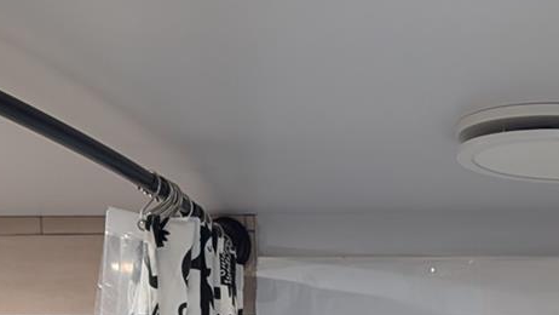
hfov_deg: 23.5
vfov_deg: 11.7
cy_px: 726
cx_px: 551
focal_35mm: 87
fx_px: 1290
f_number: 1.68
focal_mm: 6.9
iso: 163
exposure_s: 1/60
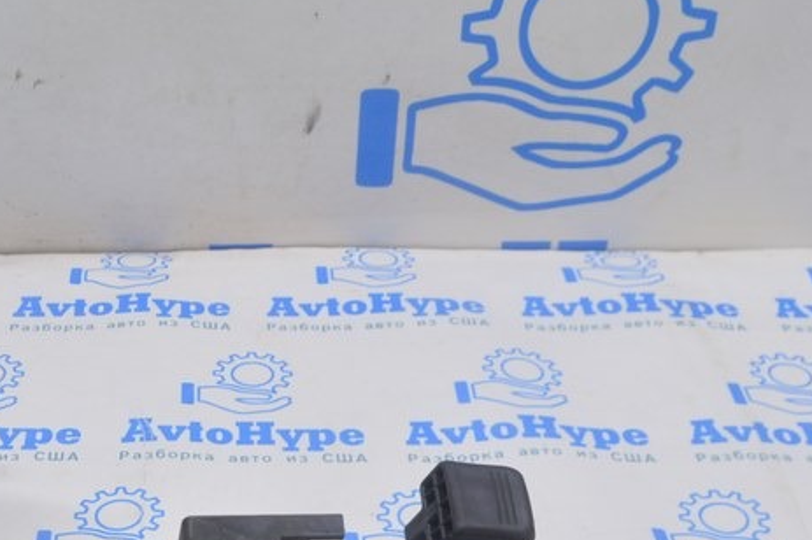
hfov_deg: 27.1
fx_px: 1645
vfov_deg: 18.4
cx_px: 144
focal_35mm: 73
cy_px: 462
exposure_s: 1/20
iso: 400
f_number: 5.6
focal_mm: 22
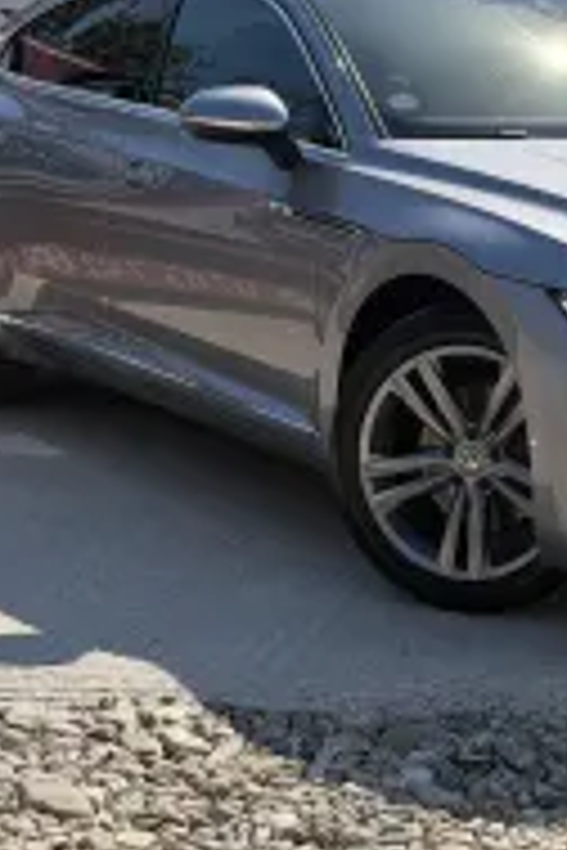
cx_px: 612
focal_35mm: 95
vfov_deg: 21.4
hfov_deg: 14.1
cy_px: 346
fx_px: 2244
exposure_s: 1/7143
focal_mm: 6.76
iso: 80
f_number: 1.78
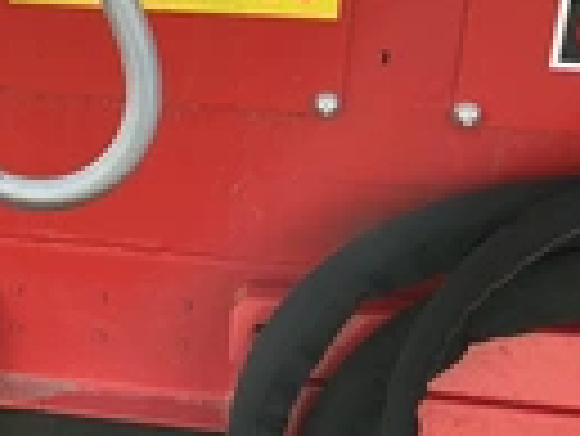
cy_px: 49
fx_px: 1509
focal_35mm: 90
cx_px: -22
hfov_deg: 20.9
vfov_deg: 16.2
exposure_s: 1/303
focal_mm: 3
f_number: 1.8
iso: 25
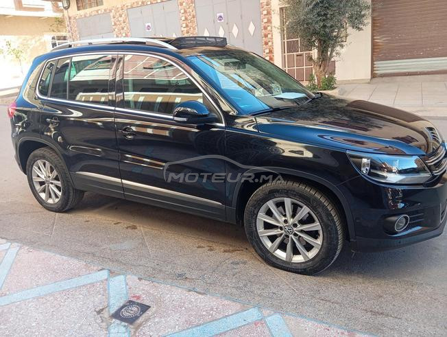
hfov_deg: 63.4
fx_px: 362
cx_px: 224
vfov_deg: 49.9
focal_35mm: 28
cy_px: 168
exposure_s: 1/100
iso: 178
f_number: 1.8
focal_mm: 4.22
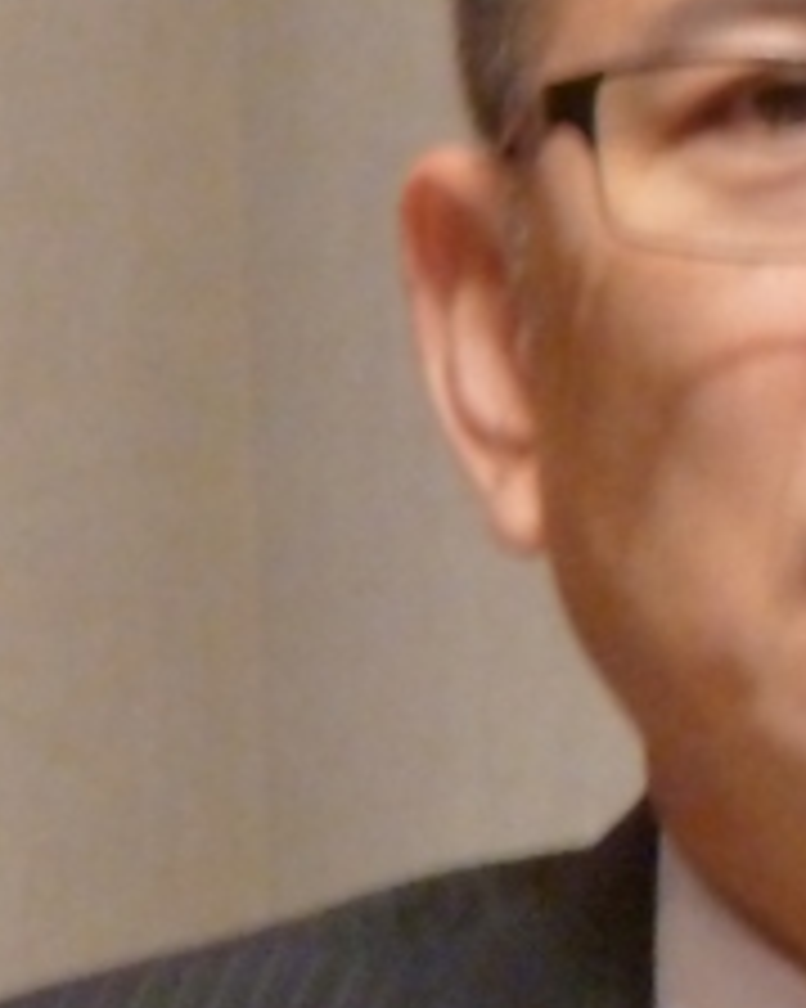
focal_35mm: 1622
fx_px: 48398
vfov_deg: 1.2
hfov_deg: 1.0
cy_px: 626
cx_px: 1132
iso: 400
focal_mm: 49.2
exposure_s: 1/30
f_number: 4.9
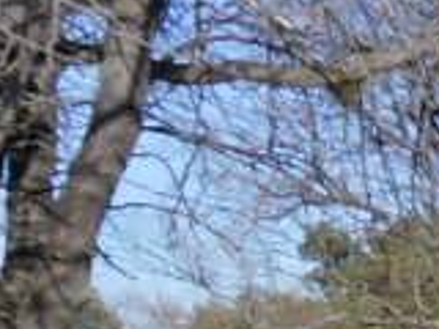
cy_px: 987
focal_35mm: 202
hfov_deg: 8.3
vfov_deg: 6.7
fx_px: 2562
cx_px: 1333
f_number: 3.5
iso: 80
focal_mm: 4.9
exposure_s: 1/899
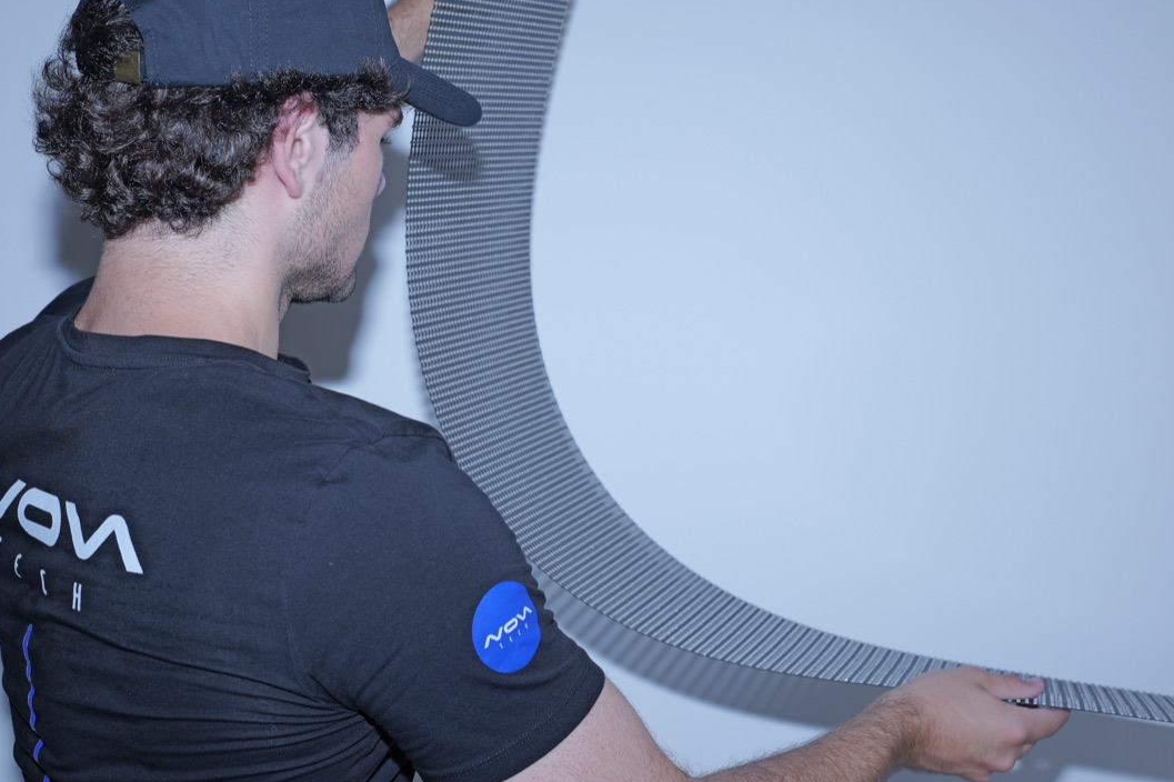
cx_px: 561
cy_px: 461
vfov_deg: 25.5
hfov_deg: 37.5
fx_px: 1728
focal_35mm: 53
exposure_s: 1/250
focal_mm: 35
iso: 100
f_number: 5
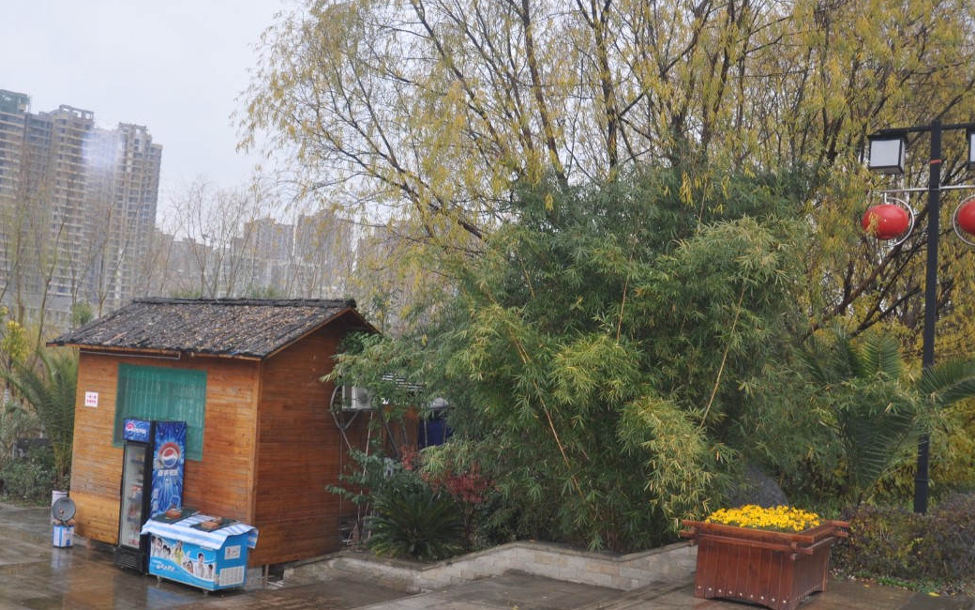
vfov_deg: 34.4
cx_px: 342
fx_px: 983
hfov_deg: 52.0
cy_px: 352
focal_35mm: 37
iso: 320
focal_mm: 18
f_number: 3.5
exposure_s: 1/200
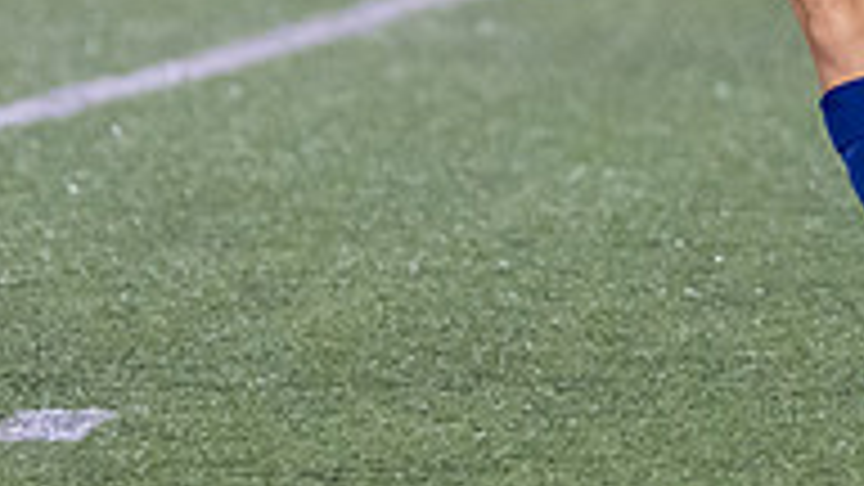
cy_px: -489
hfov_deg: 2.0
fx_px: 24330
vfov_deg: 1.1
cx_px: 717
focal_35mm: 1062
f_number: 2.8
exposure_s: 1/1000
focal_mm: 200
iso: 3200
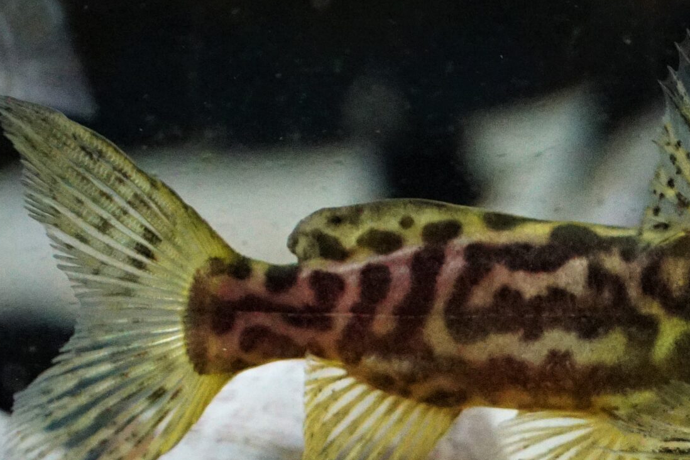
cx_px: 614
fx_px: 9049
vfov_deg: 2.9
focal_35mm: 472
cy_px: 331
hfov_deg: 4.4
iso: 10000
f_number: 5.6
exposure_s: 1/250
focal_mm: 135
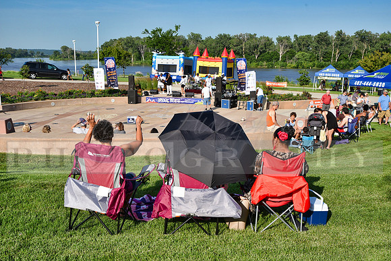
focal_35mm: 40
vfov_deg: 33.4
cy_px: 130
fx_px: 435
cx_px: 196
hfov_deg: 48.4
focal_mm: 40
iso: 200
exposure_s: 1/320
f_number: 9
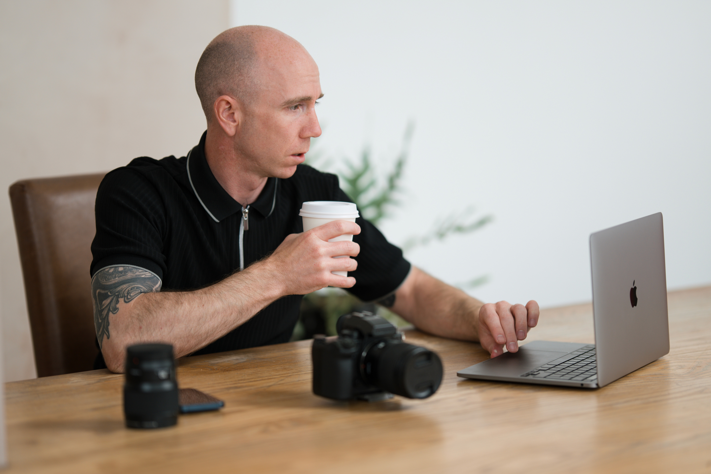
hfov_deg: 19.5
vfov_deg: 13.0
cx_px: 356
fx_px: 2074
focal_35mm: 105
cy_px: 237
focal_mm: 105
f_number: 1.4
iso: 160
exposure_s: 1/125
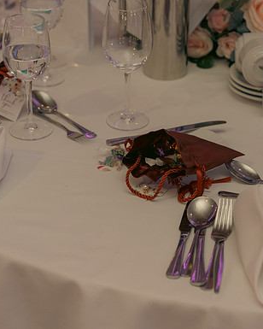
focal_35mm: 99
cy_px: 164
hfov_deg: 15.5
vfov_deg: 19.4
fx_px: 963
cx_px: 155
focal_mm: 70
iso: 2500
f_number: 3.5
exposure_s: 1/160
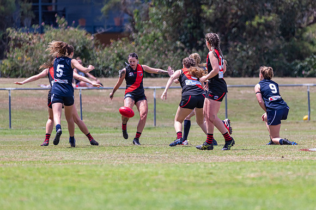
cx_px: 172
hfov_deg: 3.8
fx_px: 4820
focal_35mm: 549
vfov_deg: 2.5
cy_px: 113
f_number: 6.3
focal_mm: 420
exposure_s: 1/2000
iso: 800
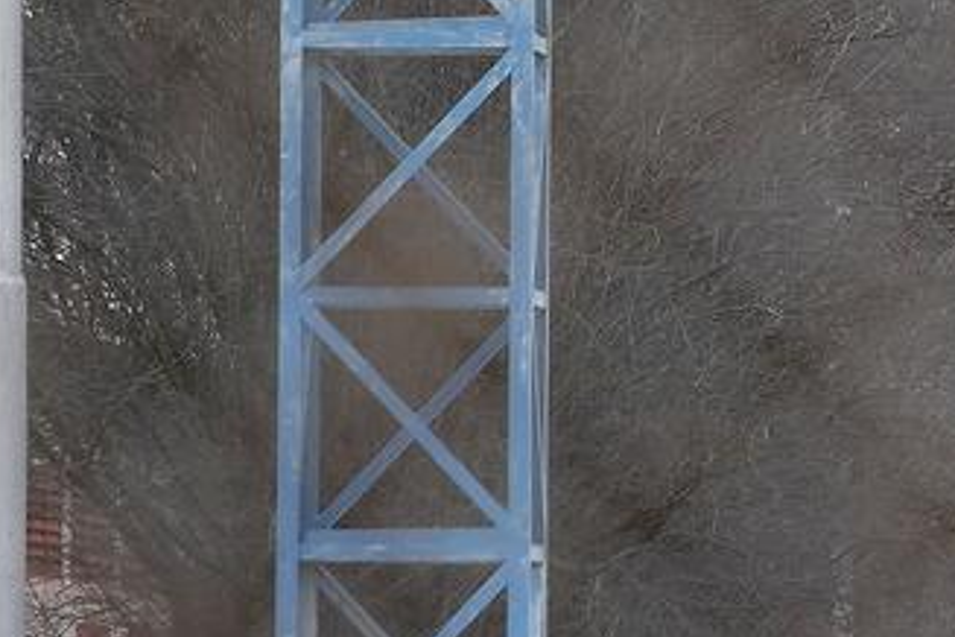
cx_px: 1460
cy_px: 57
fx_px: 23369
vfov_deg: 1.6
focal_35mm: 881
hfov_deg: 2.3
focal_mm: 180
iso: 320
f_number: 5
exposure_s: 1/1000
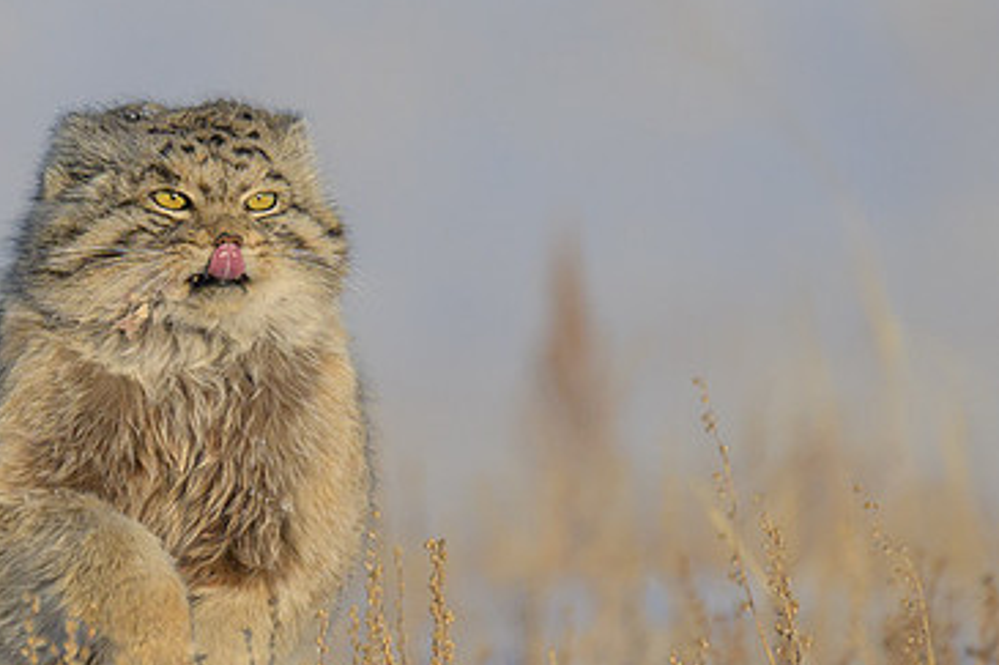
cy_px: 255
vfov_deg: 0.8
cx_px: -49
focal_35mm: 1705
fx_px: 47290
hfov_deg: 1.2
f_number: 5.6
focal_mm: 400
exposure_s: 1/2500
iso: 400
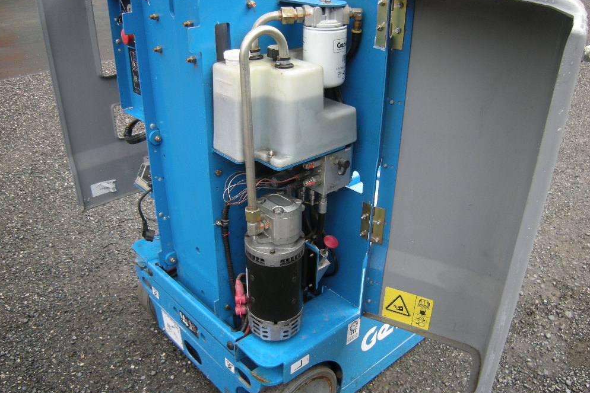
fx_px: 492
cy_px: 201
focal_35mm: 30
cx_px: 290
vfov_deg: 43.6
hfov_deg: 61.9
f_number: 2.8
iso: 64
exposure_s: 1/201
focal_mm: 4.7
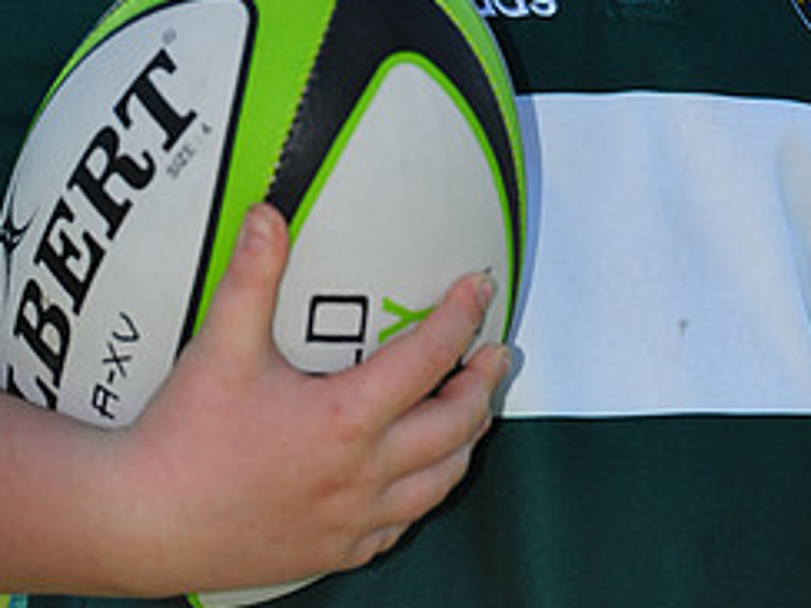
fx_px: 10707
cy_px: -216
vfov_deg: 3.2
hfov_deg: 4.3
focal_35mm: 457
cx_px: 396
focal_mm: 200
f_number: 4.5
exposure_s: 1/1250
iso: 200
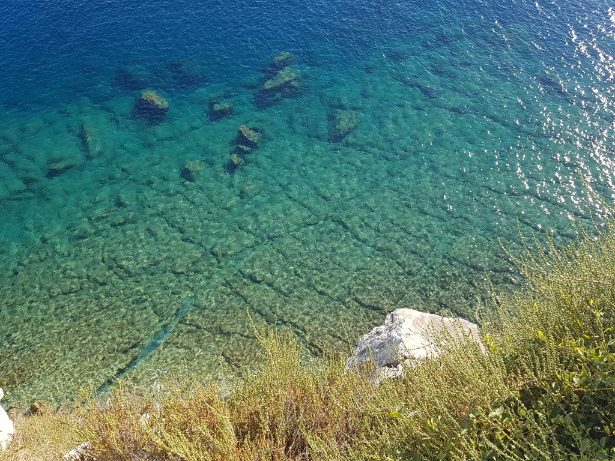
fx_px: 462
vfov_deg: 53.1
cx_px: 308
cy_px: 230
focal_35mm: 26
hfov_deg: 67.3
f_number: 1.7
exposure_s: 1/1156
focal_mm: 4.2
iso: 50
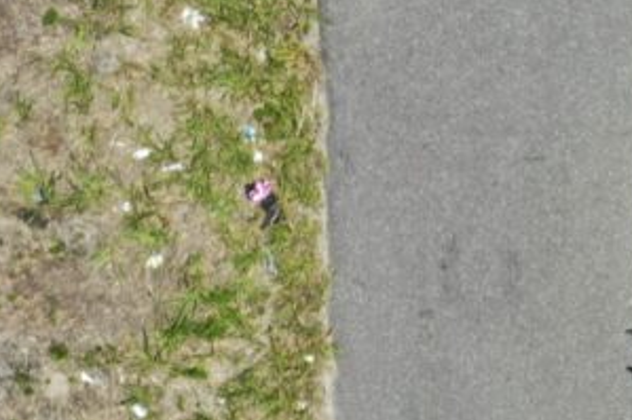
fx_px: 1684
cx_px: 862
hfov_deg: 19.3
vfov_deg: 14.2
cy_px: 194
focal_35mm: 96
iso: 100
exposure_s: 1/500
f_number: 5.6
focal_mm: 10.26
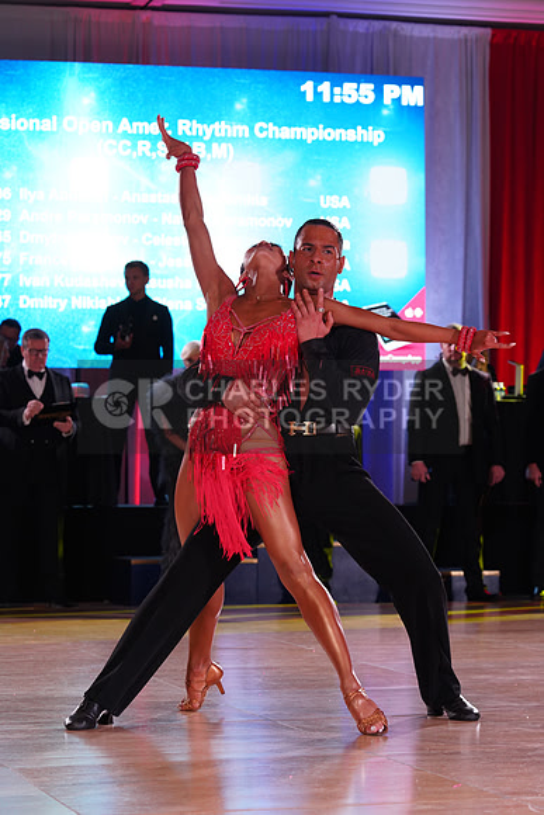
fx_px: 2197
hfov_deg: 14.1
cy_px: 408
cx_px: 272
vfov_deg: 21.0
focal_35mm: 97
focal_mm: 97
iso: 1600
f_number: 5.6
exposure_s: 1/160
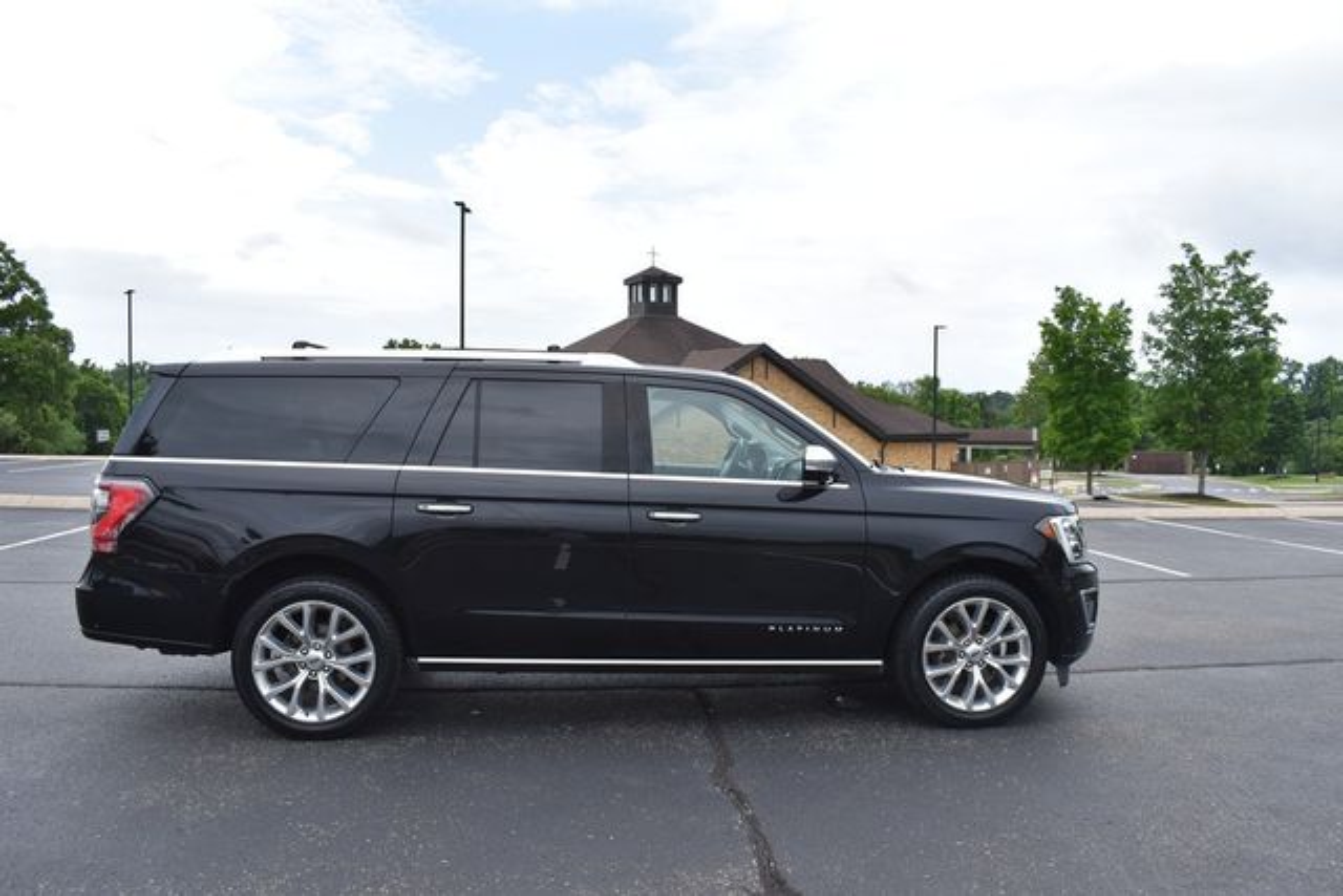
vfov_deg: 48.0
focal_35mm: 27
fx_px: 1007
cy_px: 448
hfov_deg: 67.4
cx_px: 672
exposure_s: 1/250
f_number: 8
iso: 200
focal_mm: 18
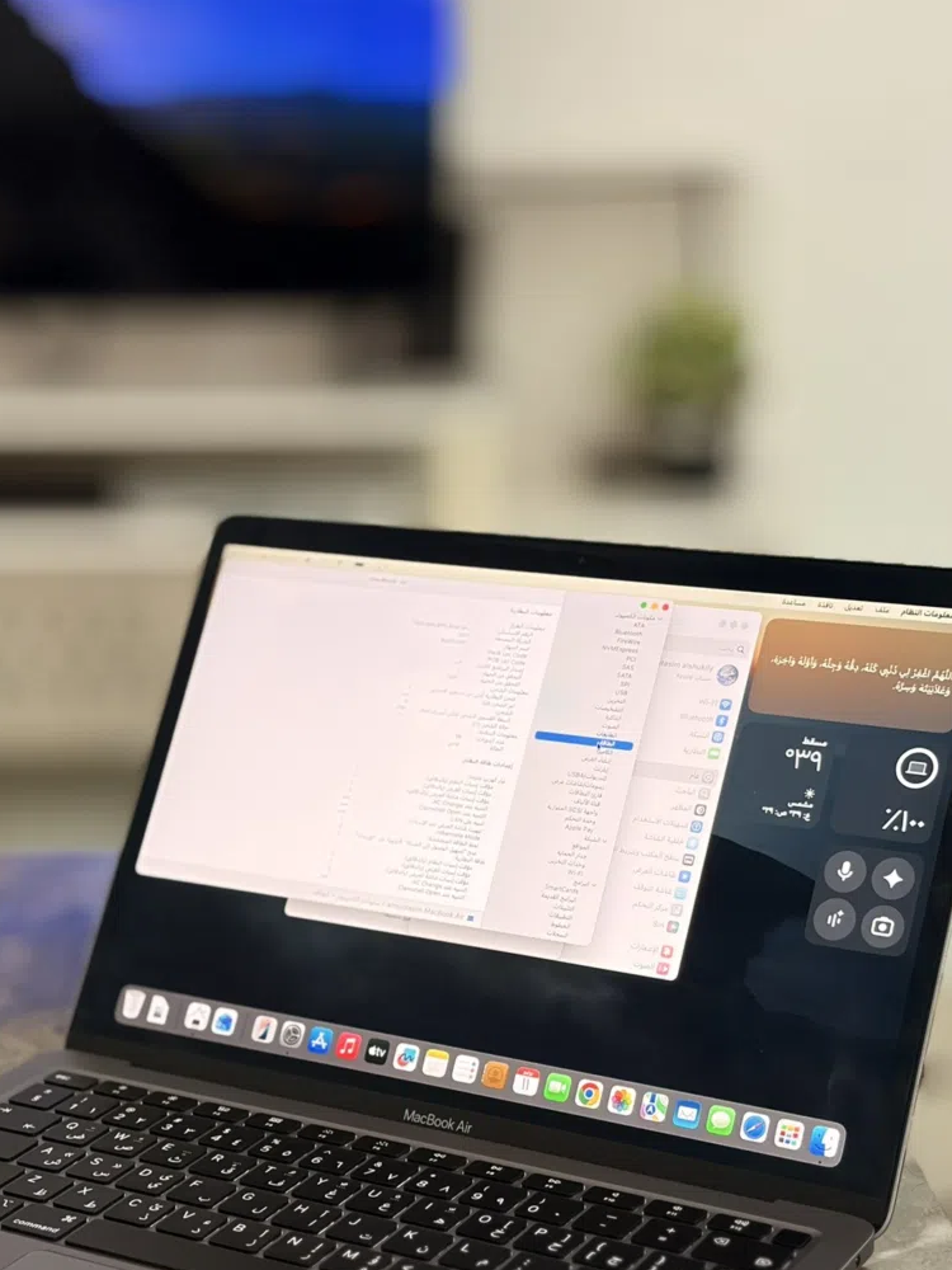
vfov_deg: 27.4
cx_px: 419
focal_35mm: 71
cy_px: 742
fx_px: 2603
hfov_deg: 20.7
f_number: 1.6
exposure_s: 1/40
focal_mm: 5.96
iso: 125
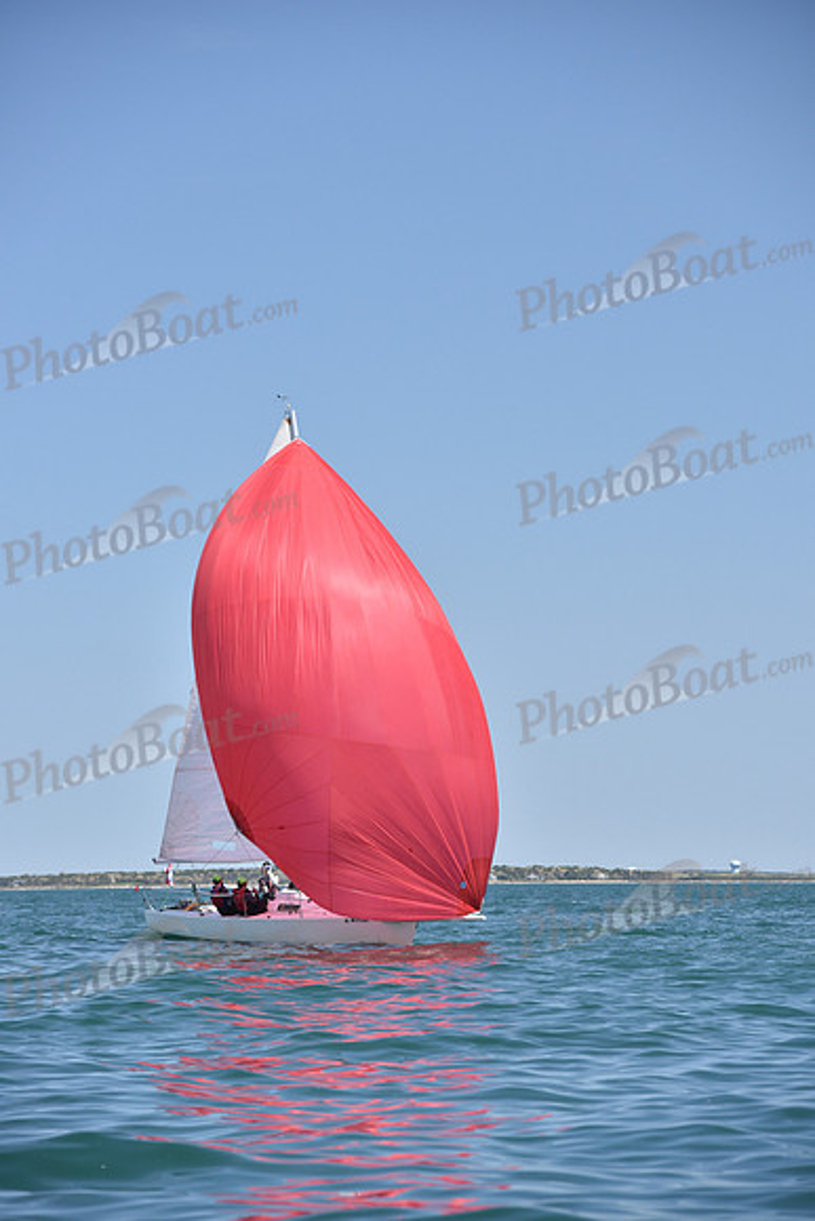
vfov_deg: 15.2
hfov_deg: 10.2
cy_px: 610
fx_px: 4581
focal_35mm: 135
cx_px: 408
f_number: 5.6
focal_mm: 135
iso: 400
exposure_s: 1/800
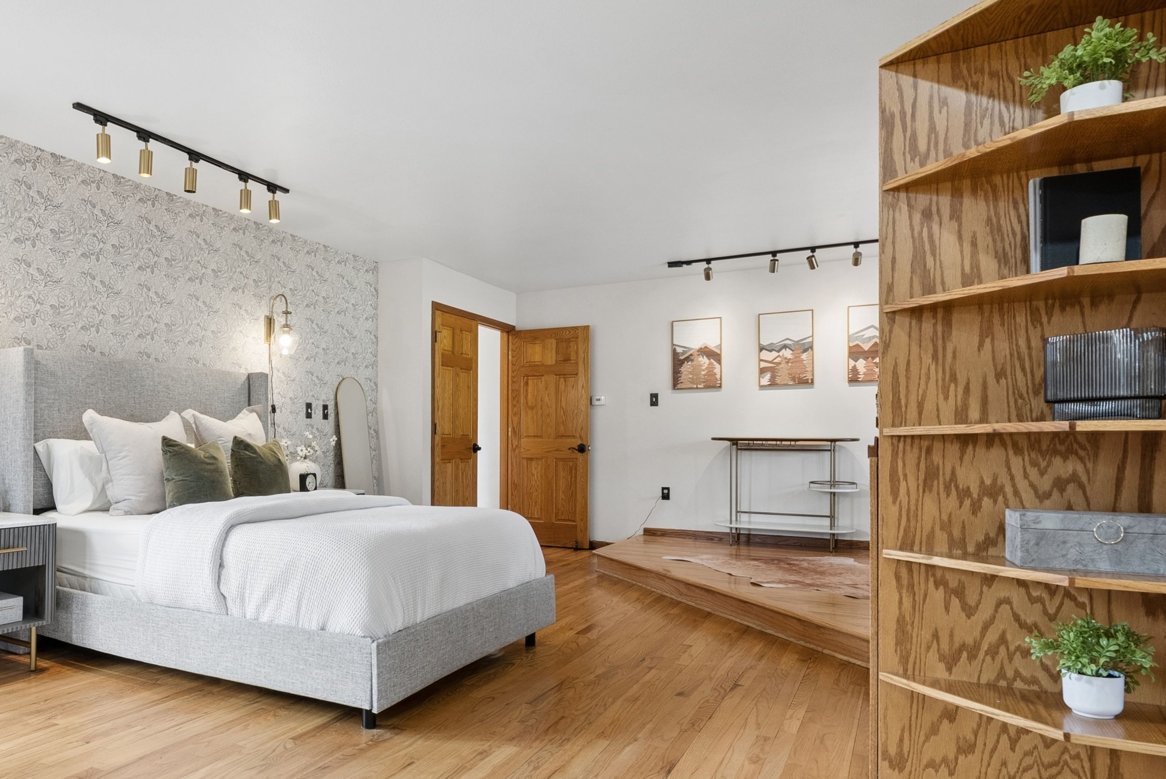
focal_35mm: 25
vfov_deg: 51.2
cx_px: 369
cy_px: 447
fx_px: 810
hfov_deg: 69.0
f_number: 8
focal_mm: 15
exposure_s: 1/40
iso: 640
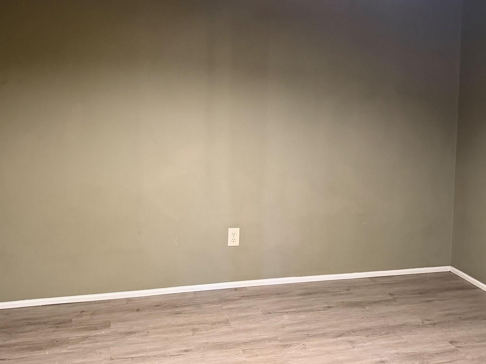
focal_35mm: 34
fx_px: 477
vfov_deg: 41.2
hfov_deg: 53.9
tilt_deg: -4.9
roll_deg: +0.6
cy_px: 118
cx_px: 218
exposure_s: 1/40
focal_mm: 6.76
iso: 800
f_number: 1.78
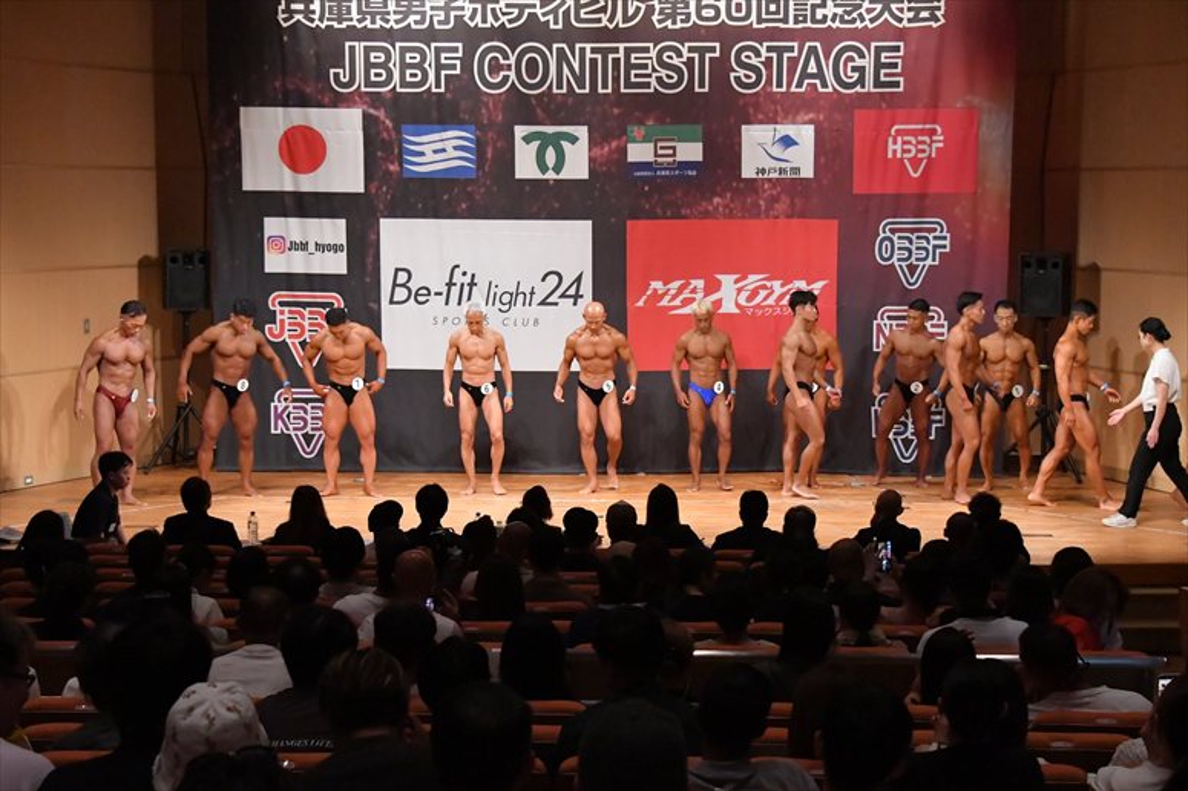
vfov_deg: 16.2
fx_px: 2771
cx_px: 594
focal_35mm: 84
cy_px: 396
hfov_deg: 24.2
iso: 10000
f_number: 5.6
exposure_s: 1/400
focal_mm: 56
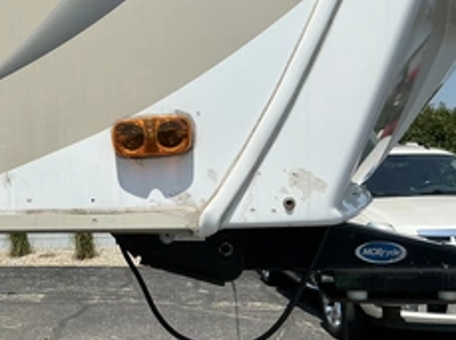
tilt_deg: -0.3
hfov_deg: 37.2
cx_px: 72
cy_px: 179
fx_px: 644
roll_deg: +1.9
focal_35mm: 49
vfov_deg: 29.6
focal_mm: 3
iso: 25
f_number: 1.8
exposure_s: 1/3788
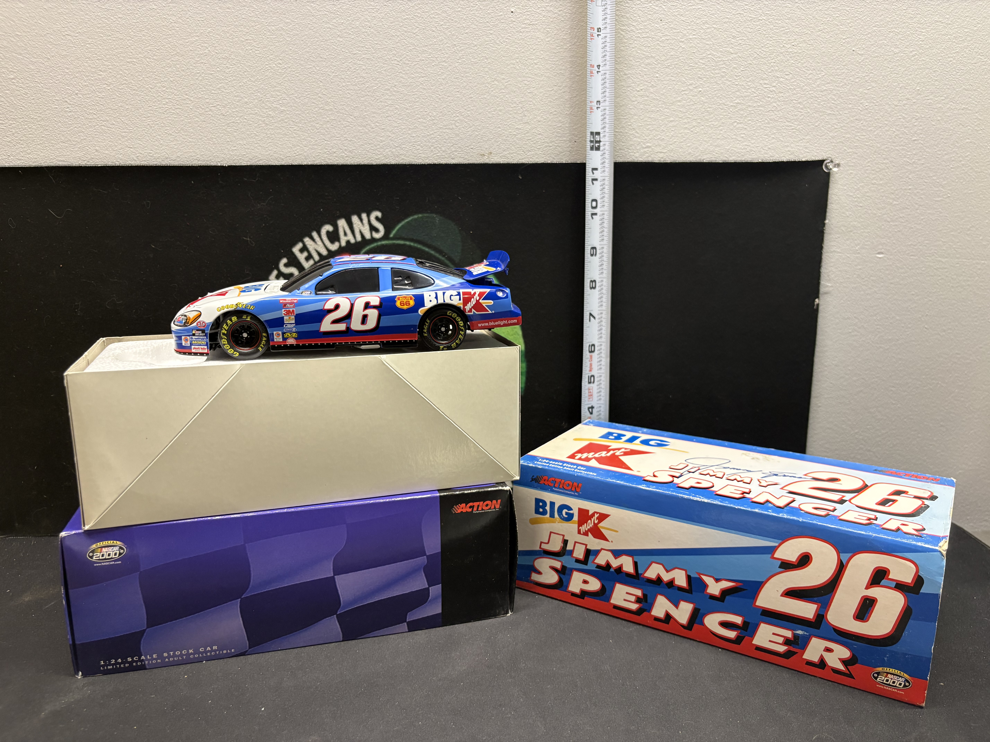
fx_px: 744
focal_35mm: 26
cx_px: 495
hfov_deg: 67.3
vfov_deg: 53.1
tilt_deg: -12.5
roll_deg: +0.3
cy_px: 371
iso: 200
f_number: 1.6
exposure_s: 1/60
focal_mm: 5.96
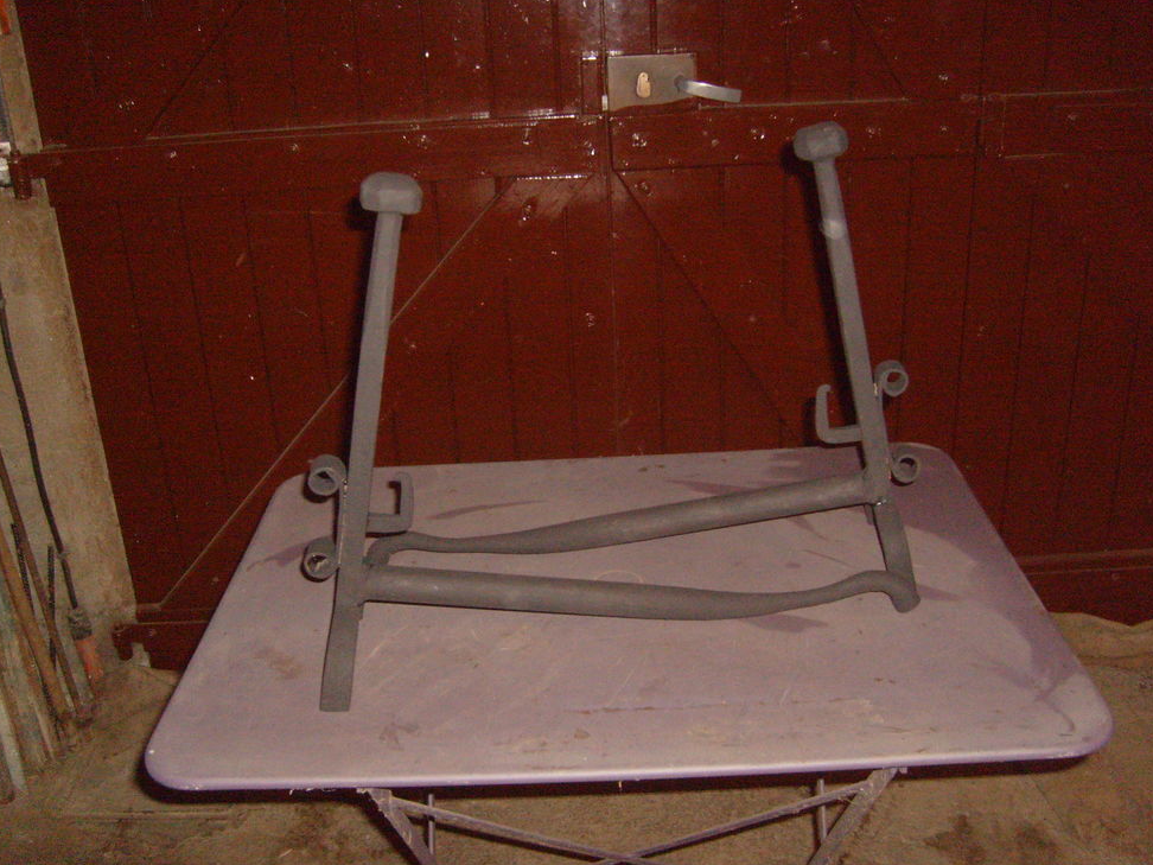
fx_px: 1199
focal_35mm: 36
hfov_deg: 51.4
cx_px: 574
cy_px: 428
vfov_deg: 39.7
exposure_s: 1/45
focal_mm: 5.8
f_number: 2.8
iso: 400
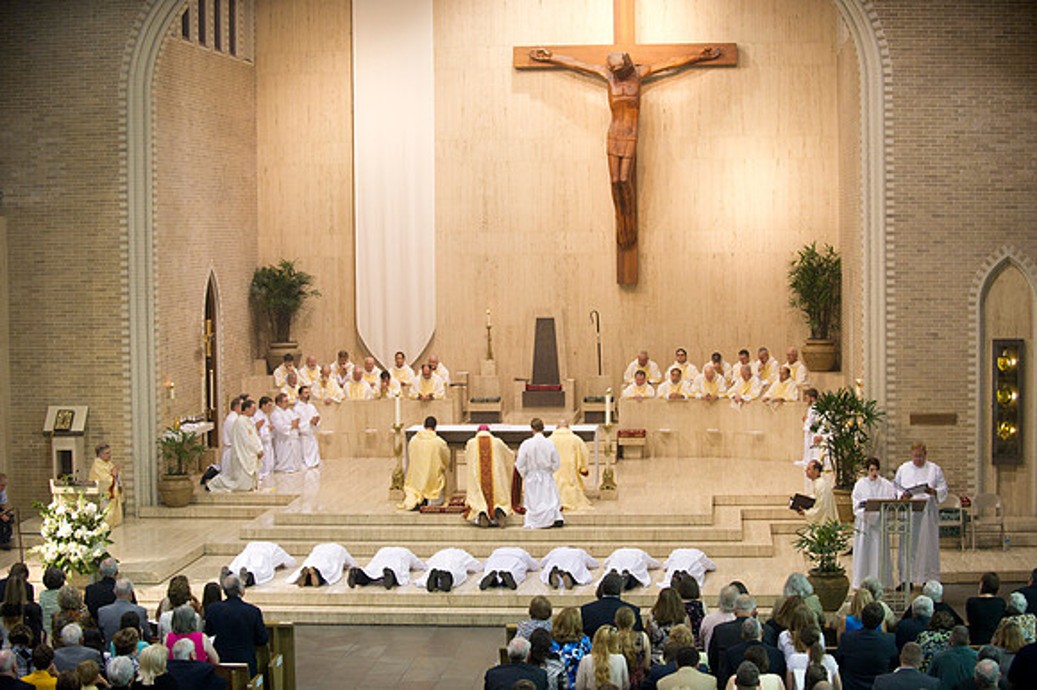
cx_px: 518
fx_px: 2015
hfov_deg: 28.9
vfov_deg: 19.4
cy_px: 345
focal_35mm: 70
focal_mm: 70
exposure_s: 1/160
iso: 2000
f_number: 2.8
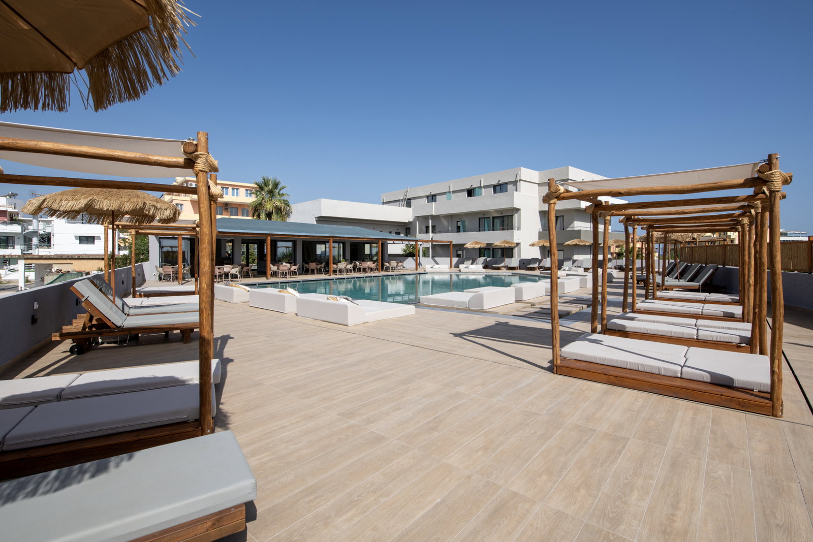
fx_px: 384
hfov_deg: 93.3
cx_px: 406
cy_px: 271
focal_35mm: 17
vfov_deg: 70.5
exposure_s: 1/400
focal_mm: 17
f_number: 10
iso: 100
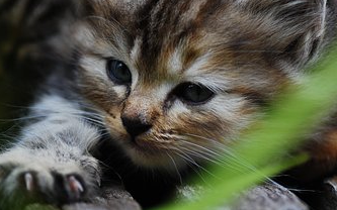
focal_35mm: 212
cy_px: 48
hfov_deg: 9.9
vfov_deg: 6.2
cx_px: 127
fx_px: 1947
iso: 250
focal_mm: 90
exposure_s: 1/400
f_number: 3.2
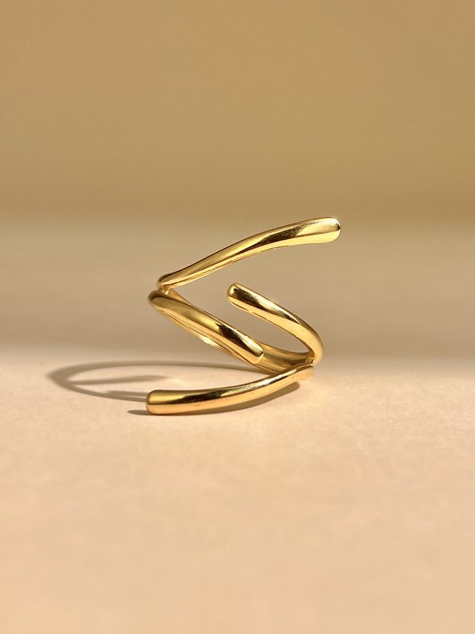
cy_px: 317
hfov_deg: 53.1
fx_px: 476
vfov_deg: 67.3
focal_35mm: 26
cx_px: 238
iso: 50
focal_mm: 5.7
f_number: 1.5
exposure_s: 1/558
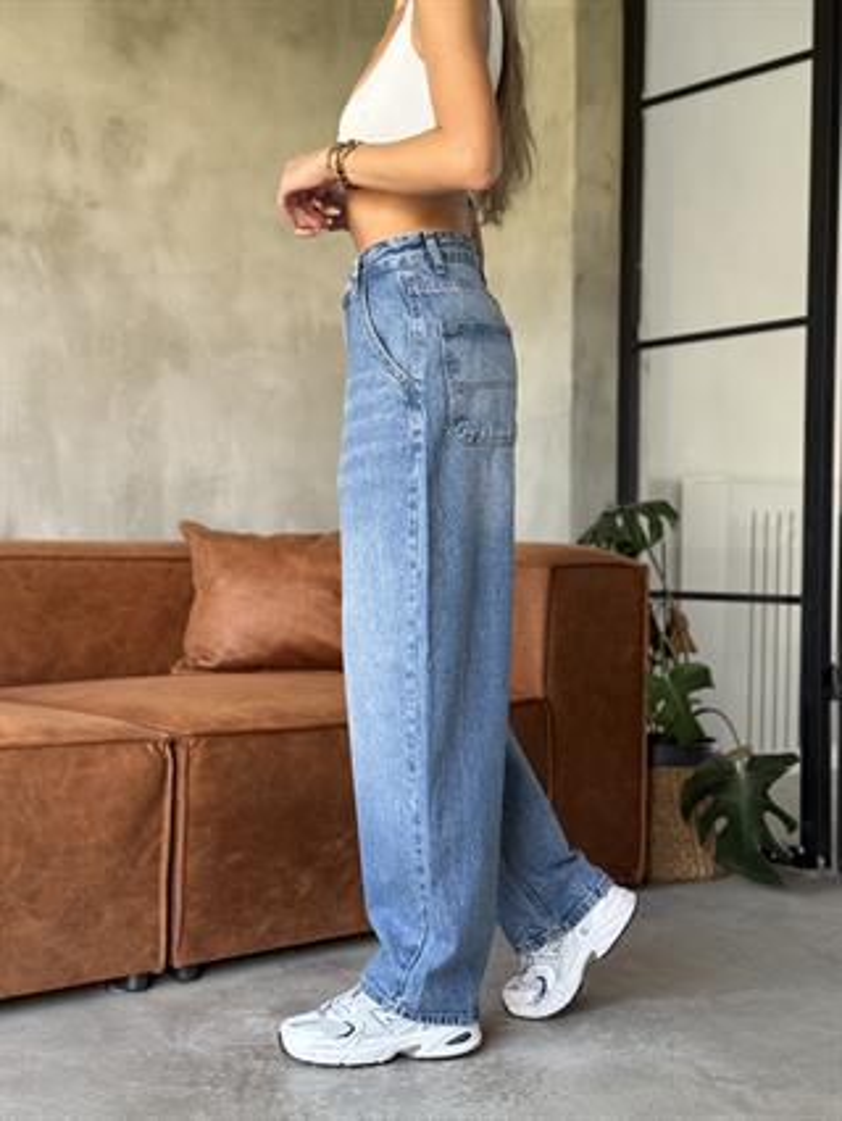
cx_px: 421
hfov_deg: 30.3
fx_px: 1555
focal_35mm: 48
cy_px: 560
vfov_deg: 39.6
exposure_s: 1/60
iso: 200
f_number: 1.78
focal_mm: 6.76
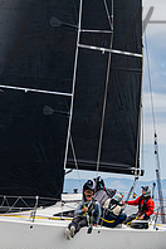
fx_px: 2047
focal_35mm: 296
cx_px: 60
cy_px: 36
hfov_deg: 4.6
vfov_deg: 6.9
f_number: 7.1
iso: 640
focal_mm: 130
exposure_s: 1/2500
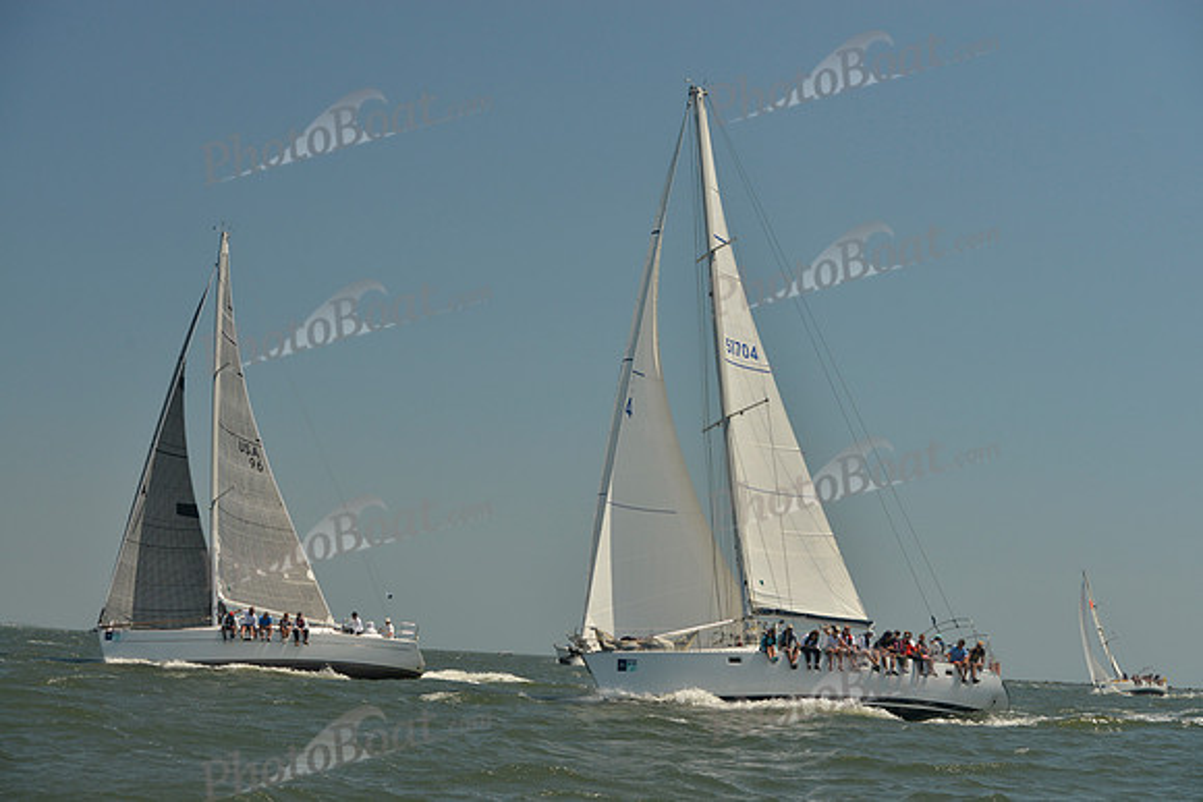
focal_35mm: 70
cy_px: 401
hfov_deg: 28.8
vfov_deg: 19.5
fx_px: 2340
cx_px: 602
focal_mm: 70
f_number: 9
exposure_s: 1/1000
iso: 280
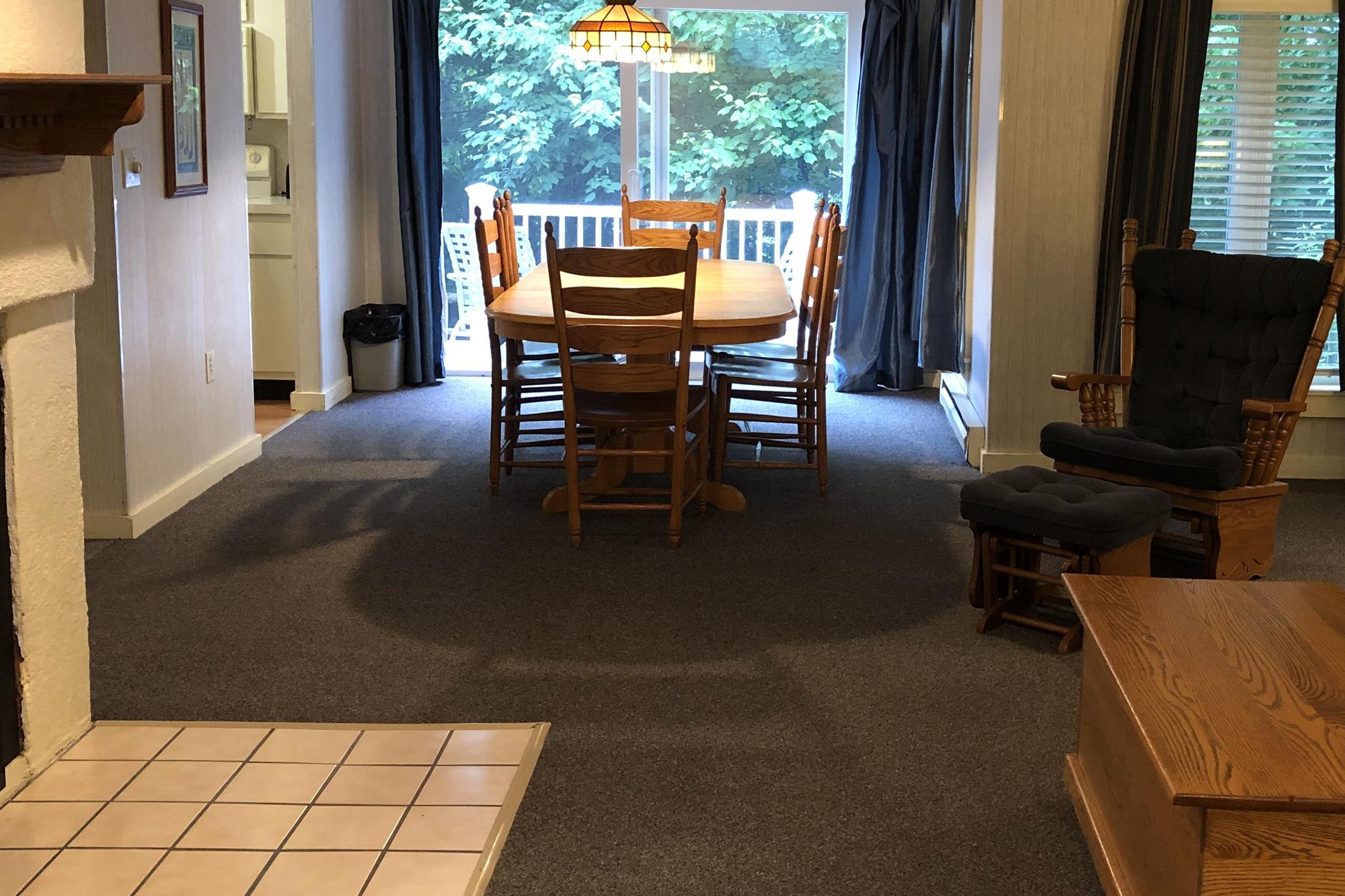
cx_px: 824
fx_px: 1569
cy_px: 331
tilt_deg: -9.5
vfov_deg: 31.7
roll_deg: -1.0
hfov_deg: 46.1
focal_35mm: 42
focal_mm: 3.99
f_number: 1.8
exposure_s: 1/9
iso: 100
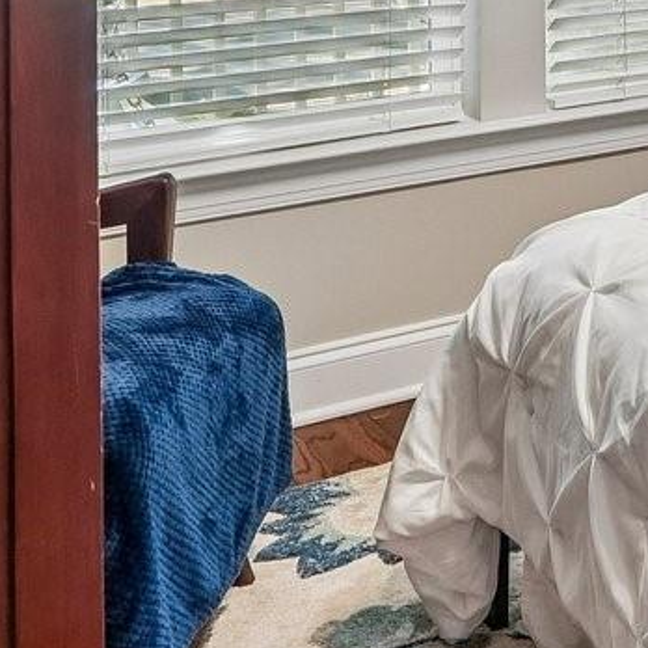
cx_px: 916
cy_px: -208
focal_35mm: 75
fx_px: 1588
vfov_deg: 20.9
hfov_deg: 20.4
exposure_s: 1/8
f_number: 8
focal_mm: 10
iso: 400
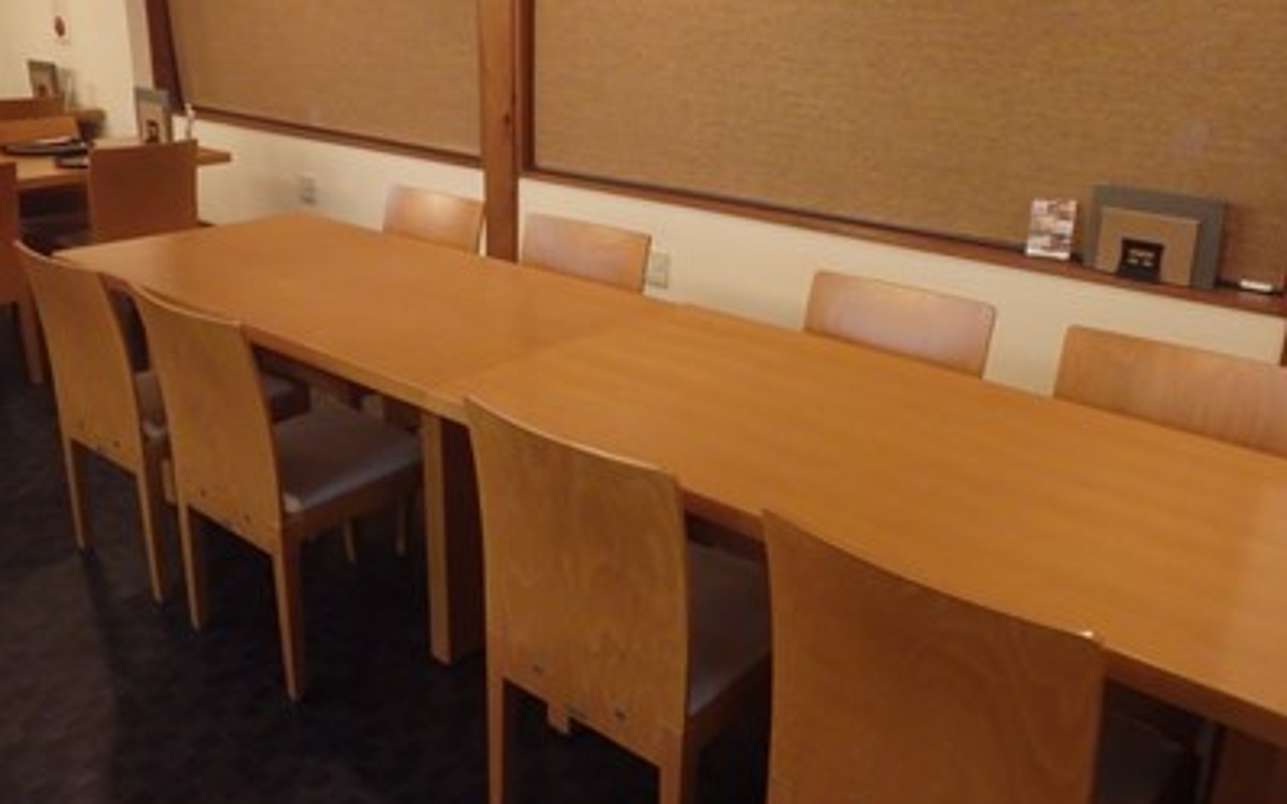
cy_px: 347
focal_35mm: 32
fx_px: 1122
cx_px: 642
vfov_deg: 39.3
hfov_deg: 59.7
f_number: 4.1
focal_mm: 5.4
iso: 1000
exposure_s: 1/15
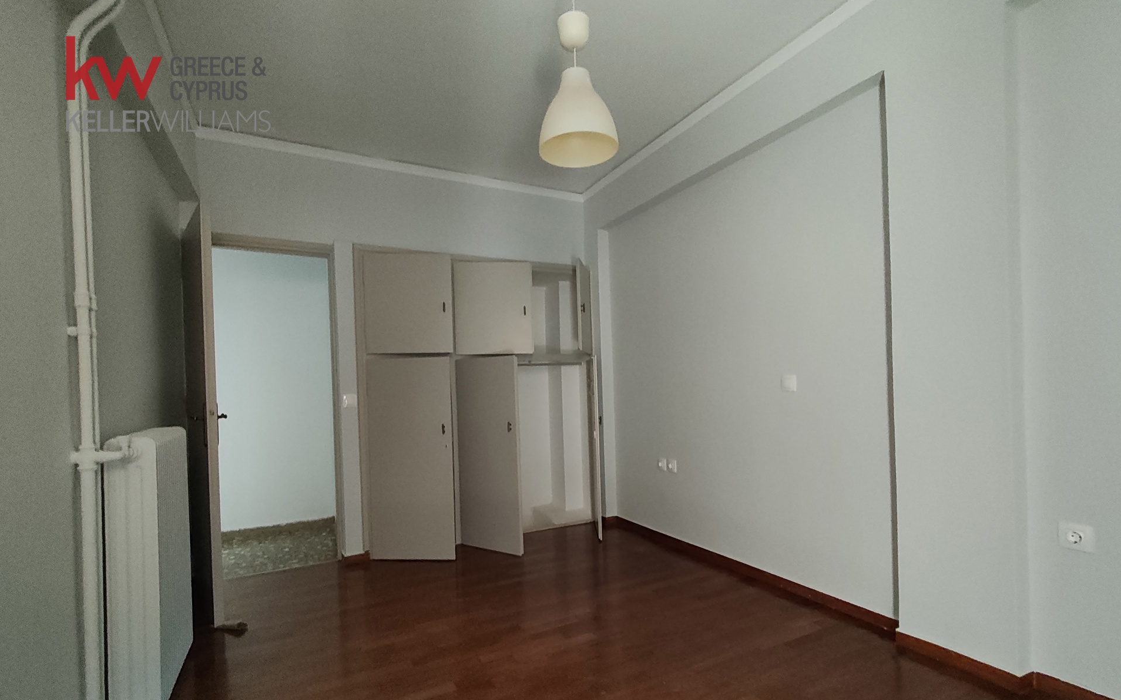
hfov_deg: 97.8
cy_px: 392
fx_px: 489
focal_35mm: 16
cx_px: 563
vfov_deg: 71.0
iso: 800
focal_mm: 1.67
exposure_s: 1/100
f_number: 2.2
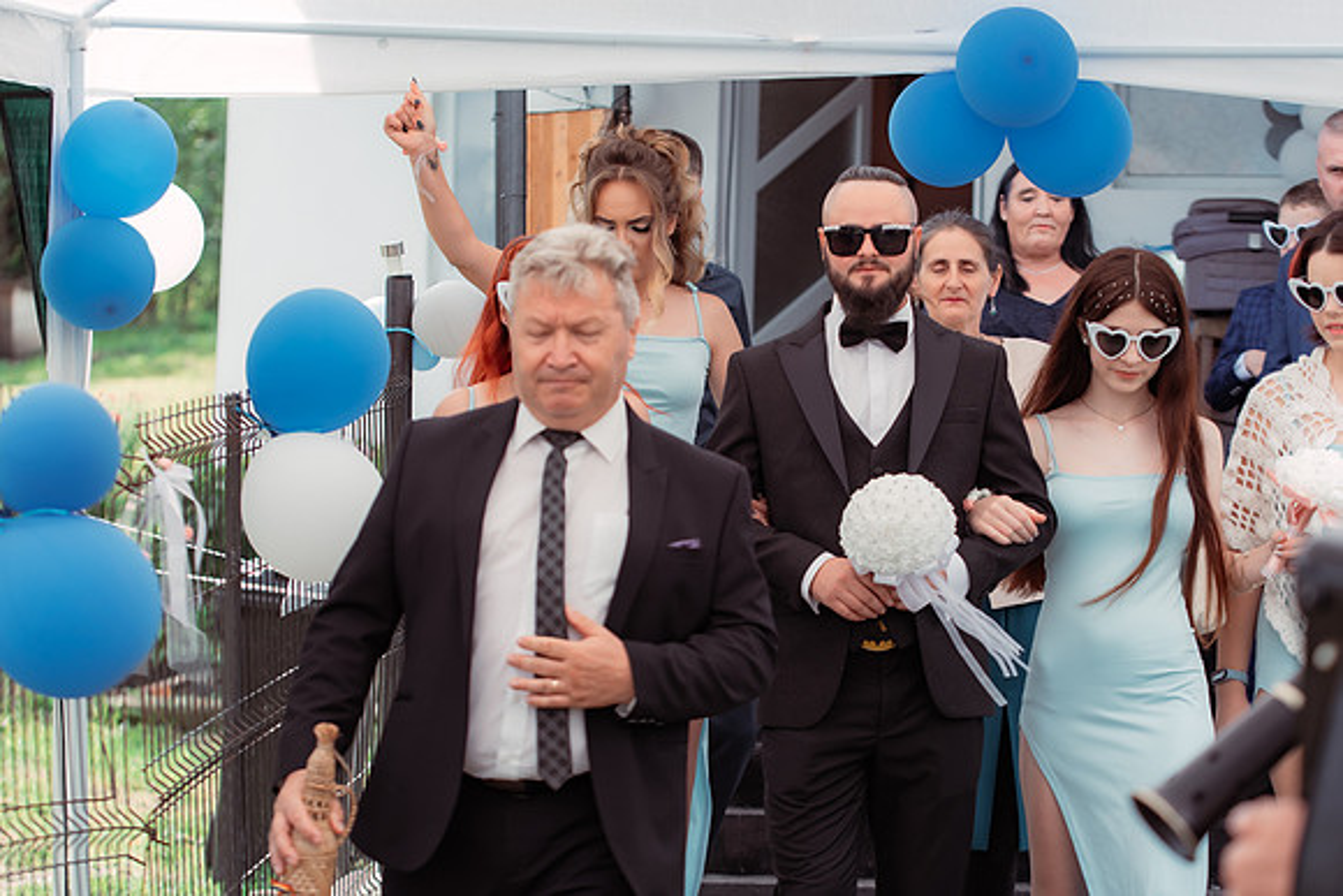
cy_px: 374
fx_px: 3913
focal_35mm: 105
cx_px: 664
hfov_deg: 19.5
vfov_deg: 13.1
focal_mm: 90
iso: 400
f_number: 4
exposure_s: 1/800
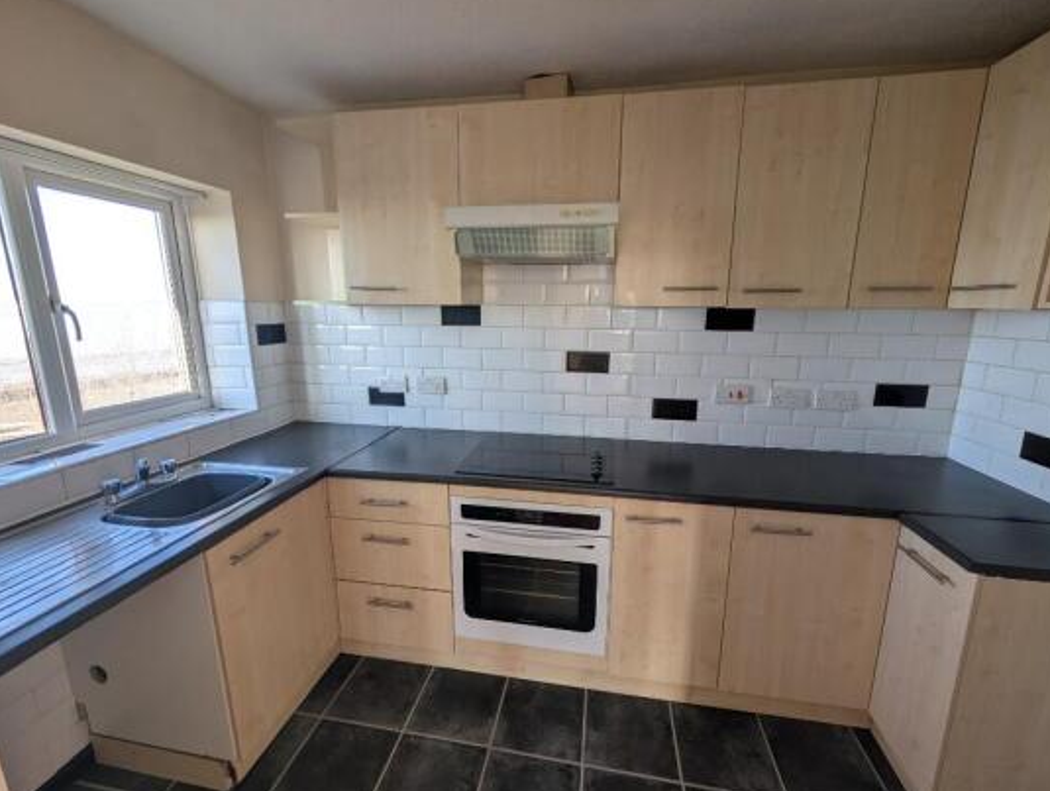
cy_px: 384
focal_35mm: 13
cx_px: 532
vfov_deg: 90.1
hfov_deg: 106.1
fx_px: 395
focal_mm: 2.02
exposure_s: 1/248
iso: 78
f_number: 1.7
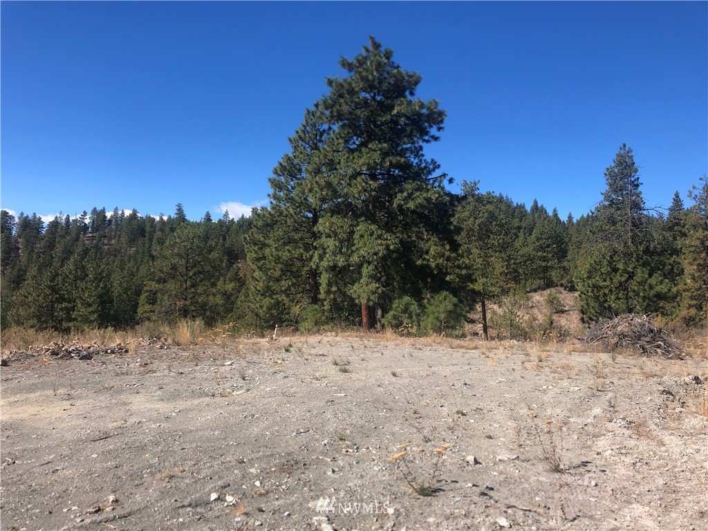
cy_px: 266
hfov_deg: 63.4
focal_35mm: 28
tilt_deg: +2.6
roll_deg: -1.8
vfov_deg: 49.7
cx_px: 354
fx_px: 573
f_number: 1.8
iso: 20
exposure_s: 1/1499
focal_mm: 3.99
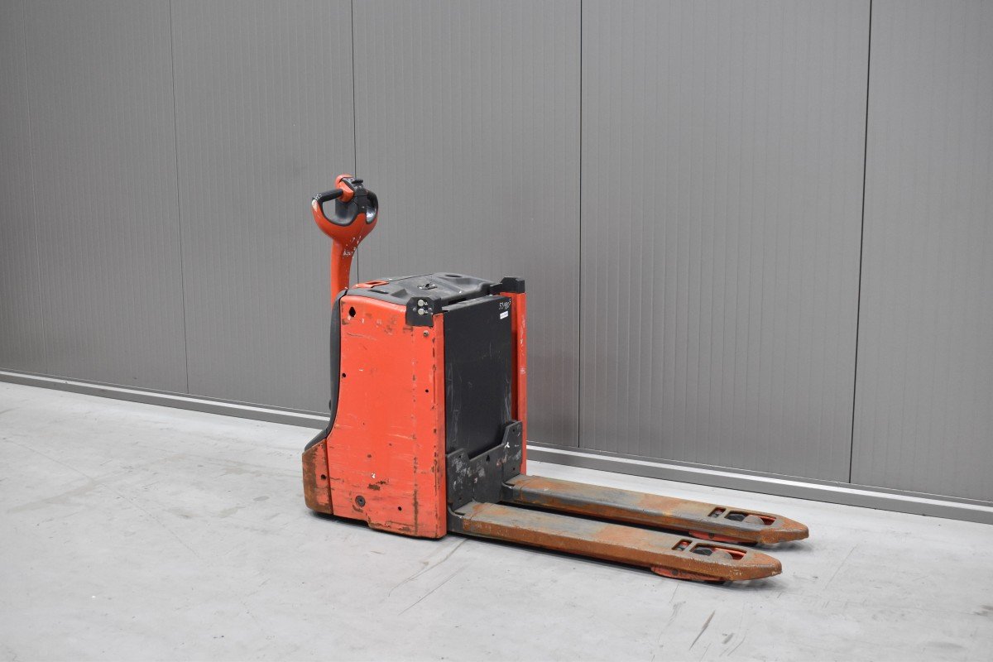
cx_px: 496
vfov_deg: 35.5
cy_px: 331
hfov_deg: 51.3
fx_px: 1034
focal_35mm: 38
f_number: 5
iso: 1600
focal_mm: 25
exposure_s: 1/50
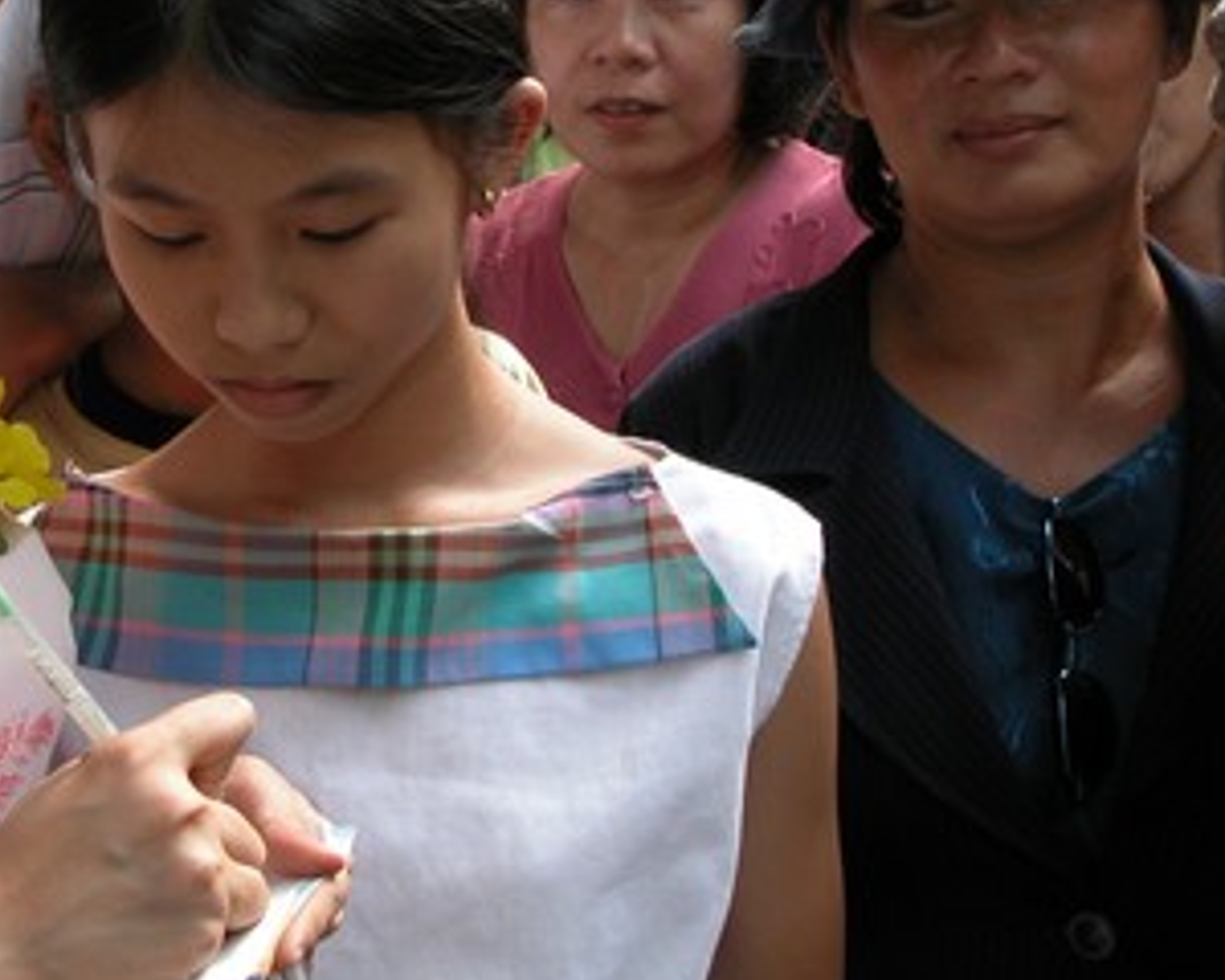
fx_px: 2610
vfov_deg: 21.1
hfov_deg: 25.9
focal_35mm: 72
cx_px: 212
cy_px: 288
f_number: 6.5
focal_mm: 10.7
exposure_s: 1/47.4
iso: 100
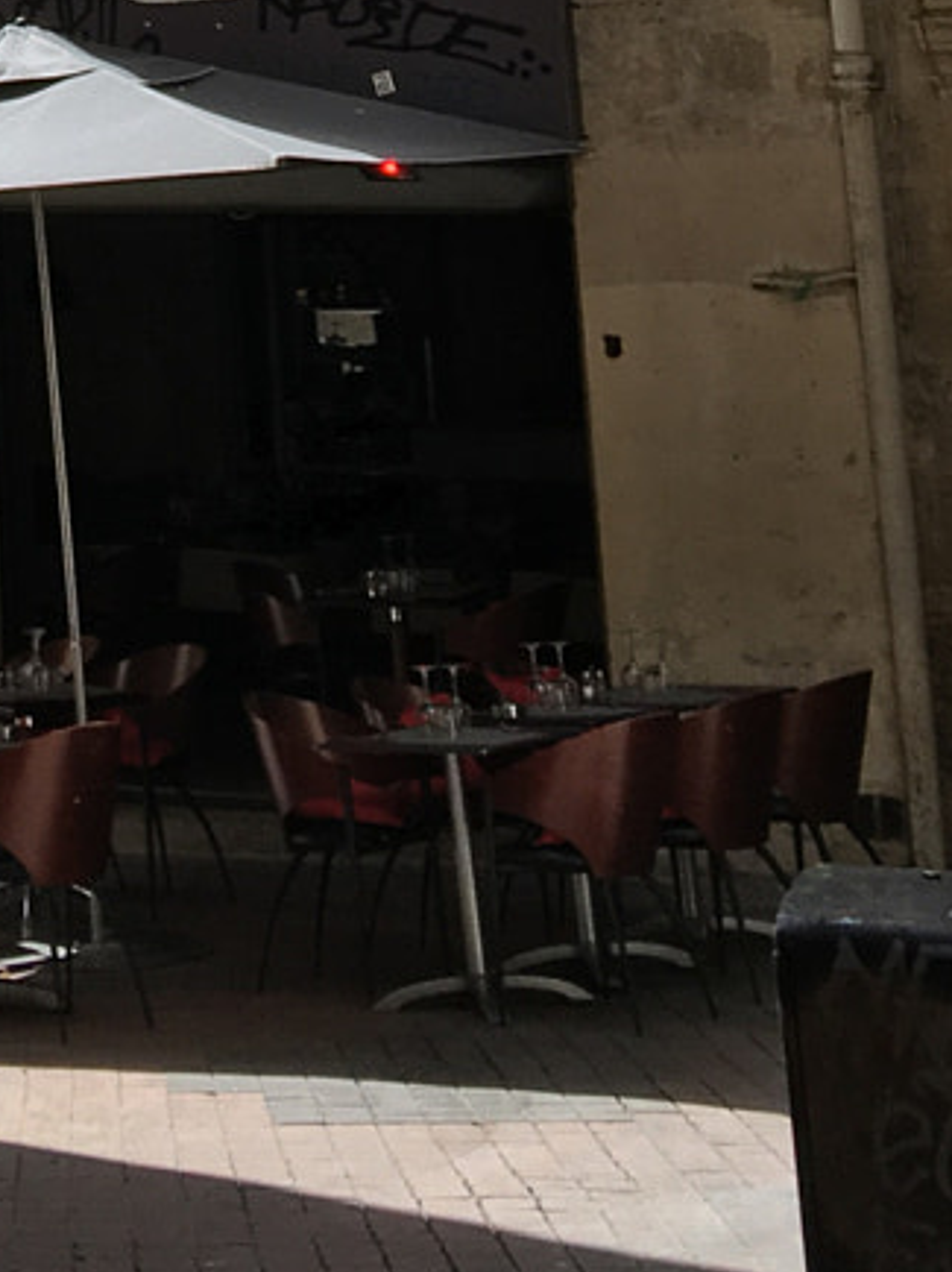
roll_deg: -0.6
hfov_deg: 13.3
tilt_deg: +18.7
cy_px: -885
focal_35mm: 107
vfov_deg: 16.1
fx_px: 3927
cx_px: -278
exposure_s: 1/663
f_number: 2.2
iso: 25
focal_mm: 4.15
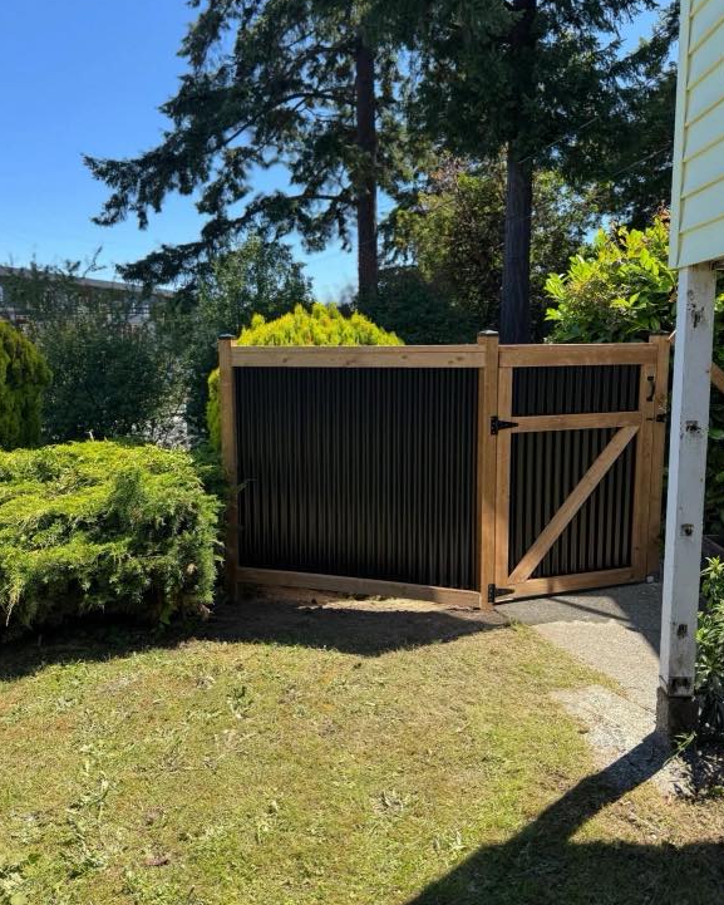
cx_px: 353
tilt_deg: -6.8
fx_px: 696
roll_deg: +1.2
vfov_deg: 66.0
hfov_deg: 54.9
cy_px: 423
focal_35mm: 26
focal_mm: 6.76
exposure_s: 1/1524
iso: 80
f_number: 1.78
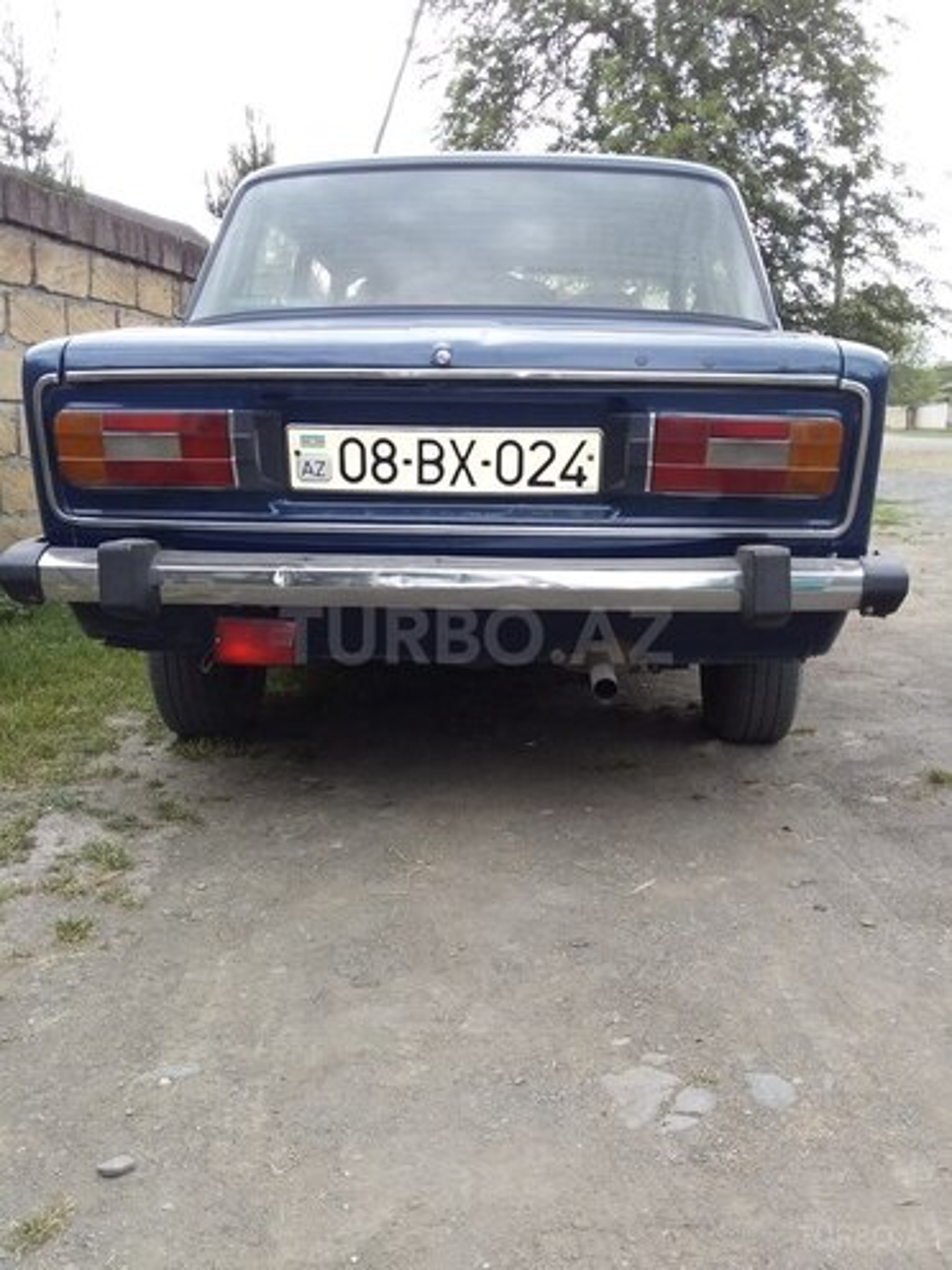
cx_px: 476
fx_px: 1137
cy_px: 635
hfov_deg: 45.4
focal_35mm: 31
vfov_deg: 58.4
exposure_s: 1/320
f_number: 2.2
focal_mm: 3.3
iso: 40
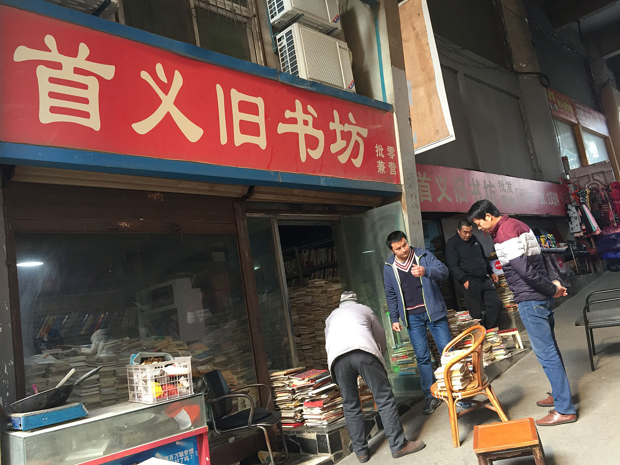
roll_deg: +9.3
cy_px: 232
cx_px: 310
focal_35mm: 29
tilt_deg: +9.1
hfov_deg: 61.7
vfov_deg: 48.2
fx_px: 519
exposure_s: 1/33
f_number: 2.2
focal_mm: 4.15
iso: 50
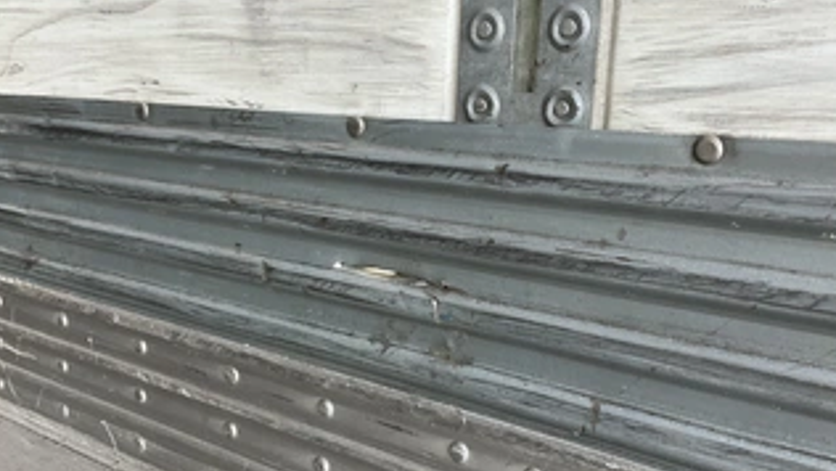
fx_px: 887
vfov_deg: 29.7
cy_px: 267
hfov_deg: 50.5
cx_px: 410
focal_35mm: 40
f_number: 1.8
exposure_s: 1/122
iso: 64
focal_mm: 3
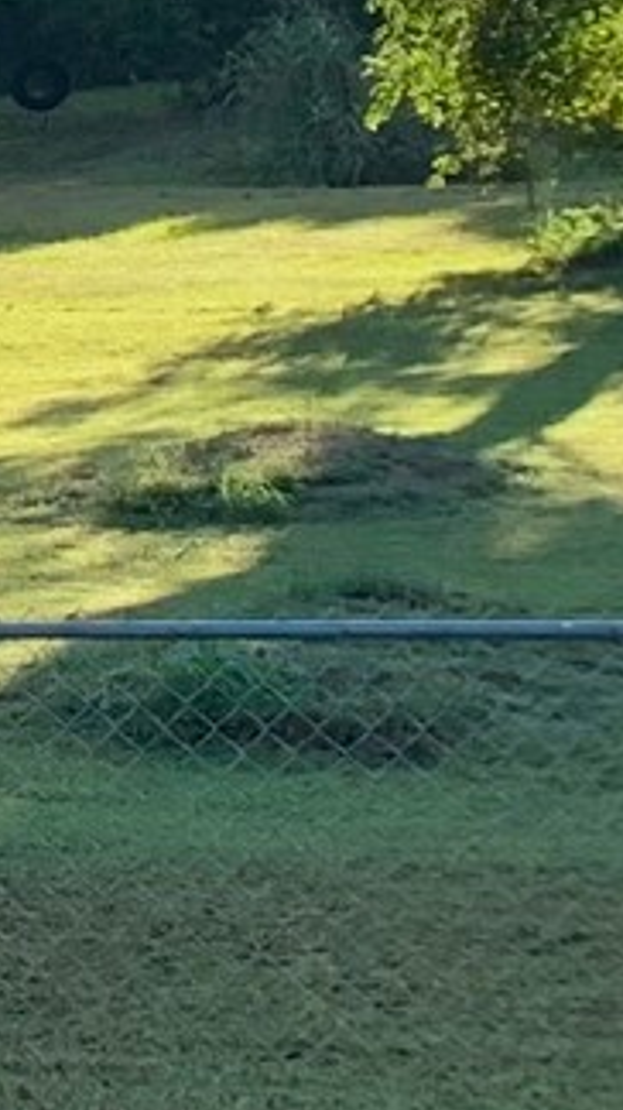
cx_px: -2218
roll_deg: +1.1
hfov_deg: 5.7
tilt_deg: -0.7
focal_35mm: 168
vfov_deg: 12.7
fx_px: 4939
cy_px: 24
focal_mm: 4.25
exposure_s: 1/457
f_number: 1.8
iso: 25
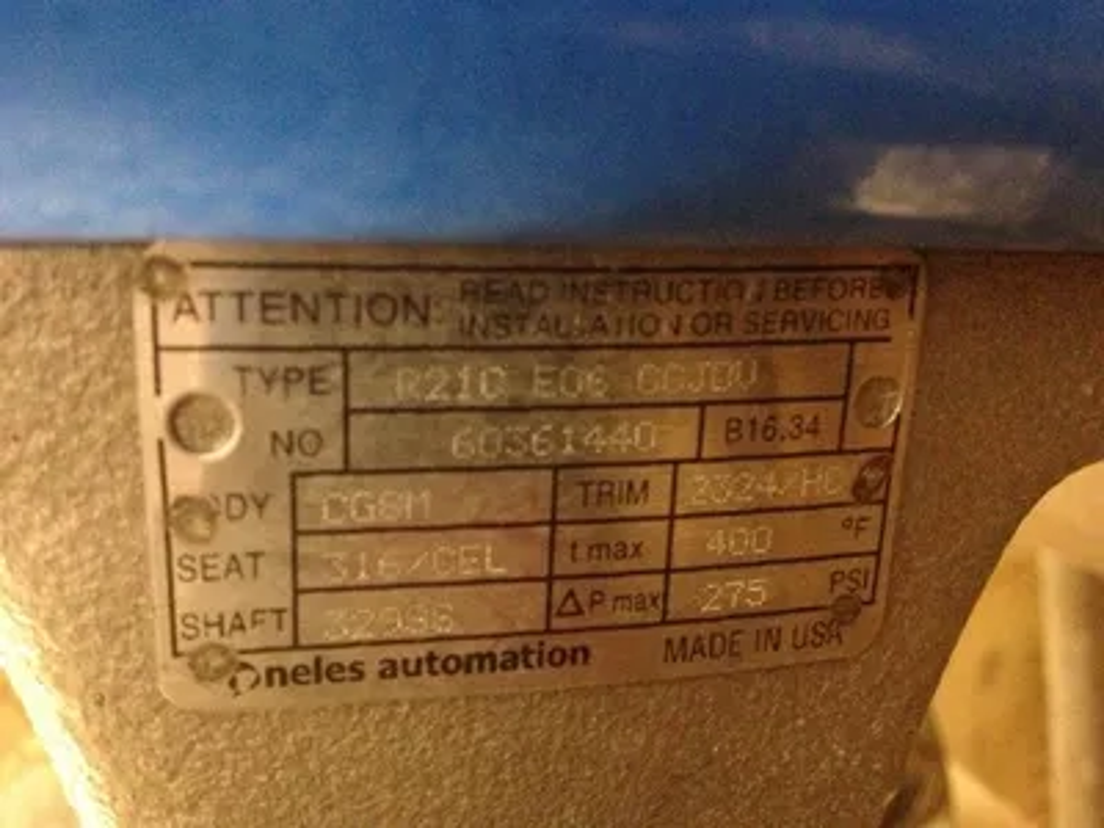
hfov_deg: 52.6
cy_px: 414
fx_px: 1116
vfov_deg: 40.7
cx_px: 552
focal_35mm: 35
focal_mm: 4.28
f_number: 2.4
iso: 800
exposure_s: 1/15
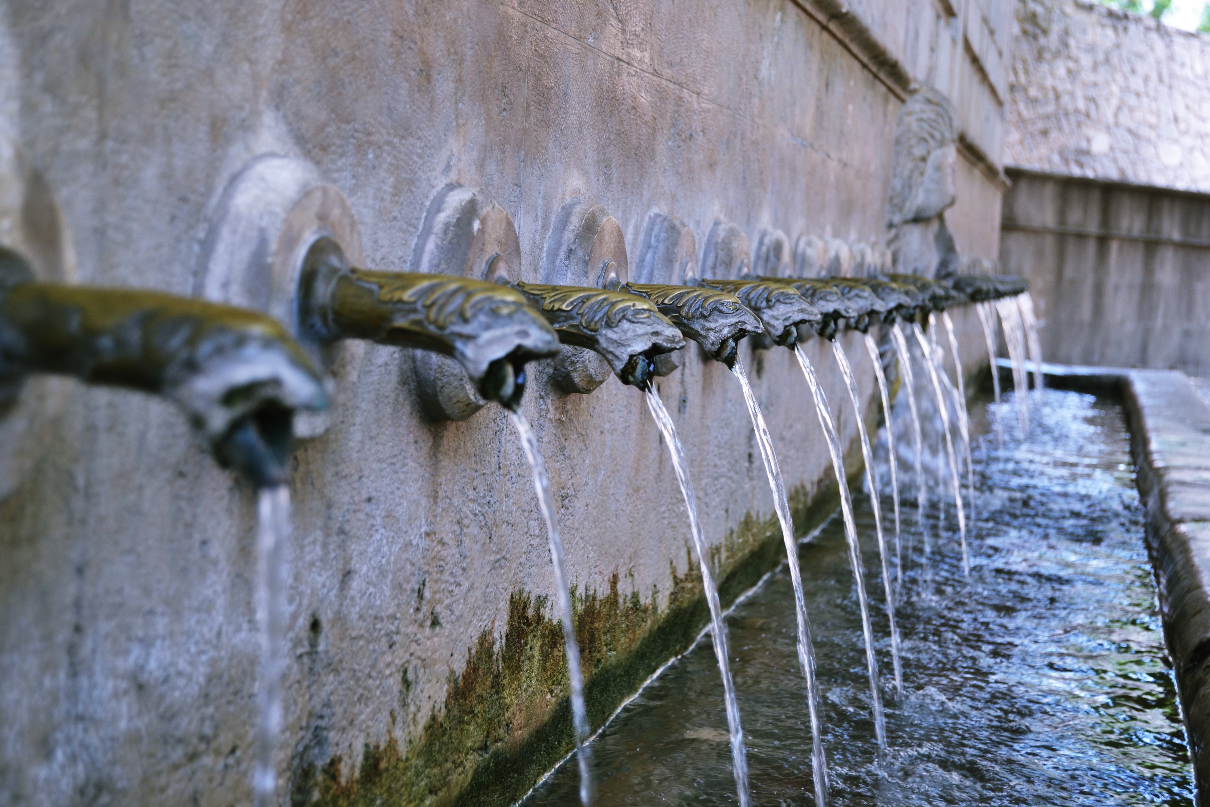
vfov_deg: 25.8
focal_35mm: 52
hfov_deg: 37.9
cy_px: 404
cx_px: 605
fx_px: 1764
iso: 100
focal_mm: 35
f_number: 4.5
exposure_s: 1/80
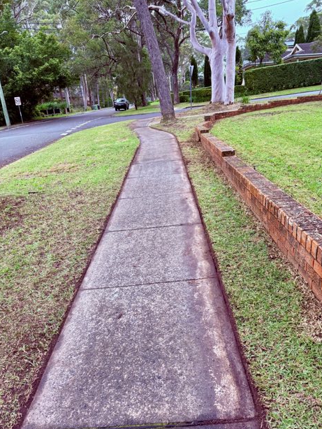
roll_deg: +2.0
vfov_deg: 69.3
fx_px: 310
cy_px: 222
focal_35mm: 25
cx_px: 165
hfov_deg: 54.9
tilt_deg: -24.2
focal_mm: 6.76
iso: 160
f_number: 1.78
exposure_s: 1/121
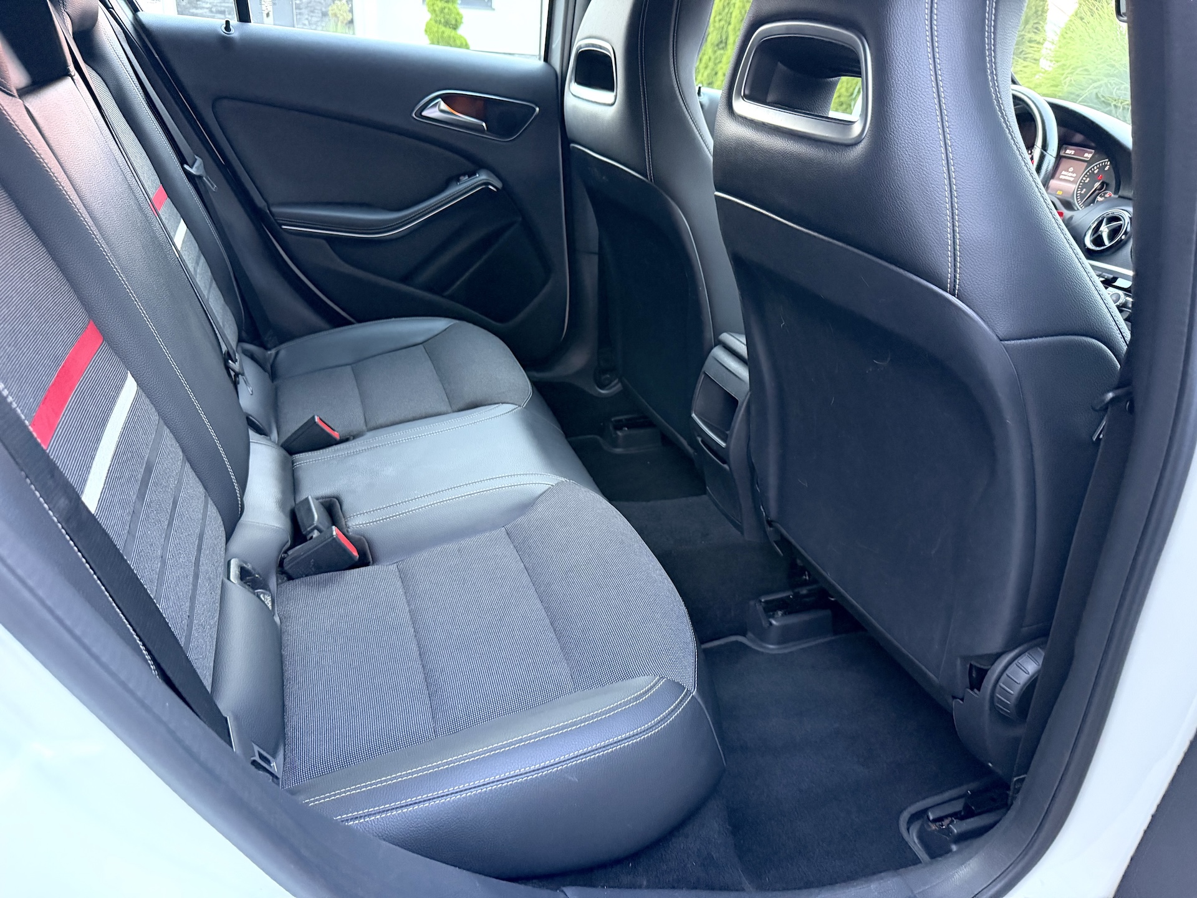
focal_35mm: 24
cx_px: 598
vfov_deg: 56.8
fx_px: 830
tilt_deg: -27.4
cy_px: 449
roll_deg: -5.1
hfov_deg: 71.6
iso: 800
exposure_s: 1/46
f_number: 1.78
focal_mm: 6.76
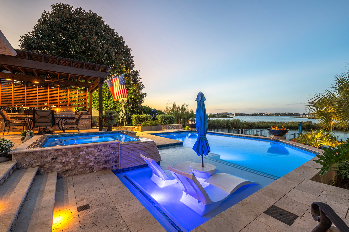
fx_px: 155
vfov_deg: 73.7
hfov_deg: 96.8
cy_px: 116
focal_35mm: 16
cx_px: 174
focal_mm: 16
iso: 125
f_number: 9
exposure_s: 1/1.67
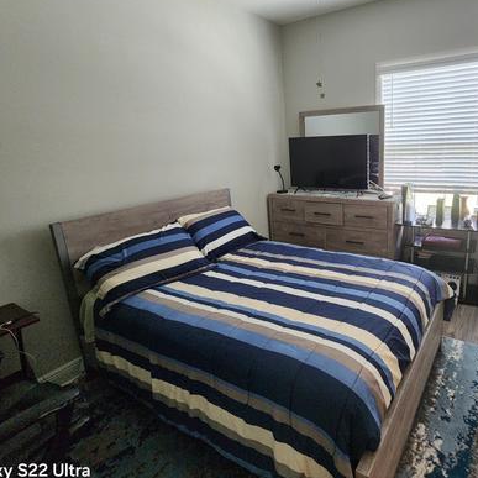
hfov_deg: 75.4
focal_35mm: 19
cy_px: 221
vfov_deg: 77.6
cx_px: 316
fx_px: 297
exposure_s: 1/60
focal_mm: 2.2
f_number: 2.2
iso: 400
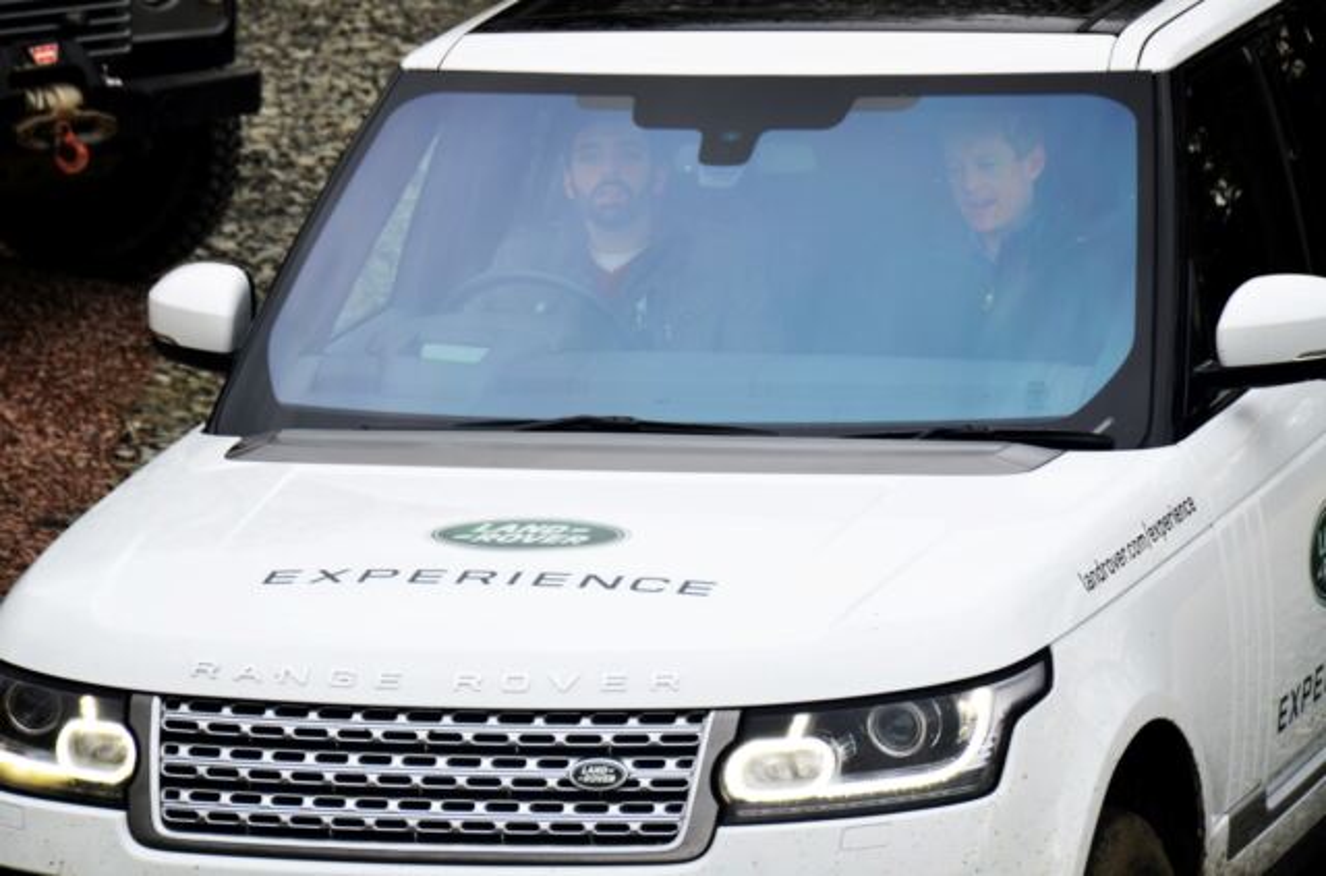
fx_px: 11020
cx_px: 663
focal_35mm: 300
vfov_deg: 4.6
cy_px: 438
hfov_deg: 6.9
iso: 200
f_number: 13
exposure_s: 1/40
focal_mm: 200
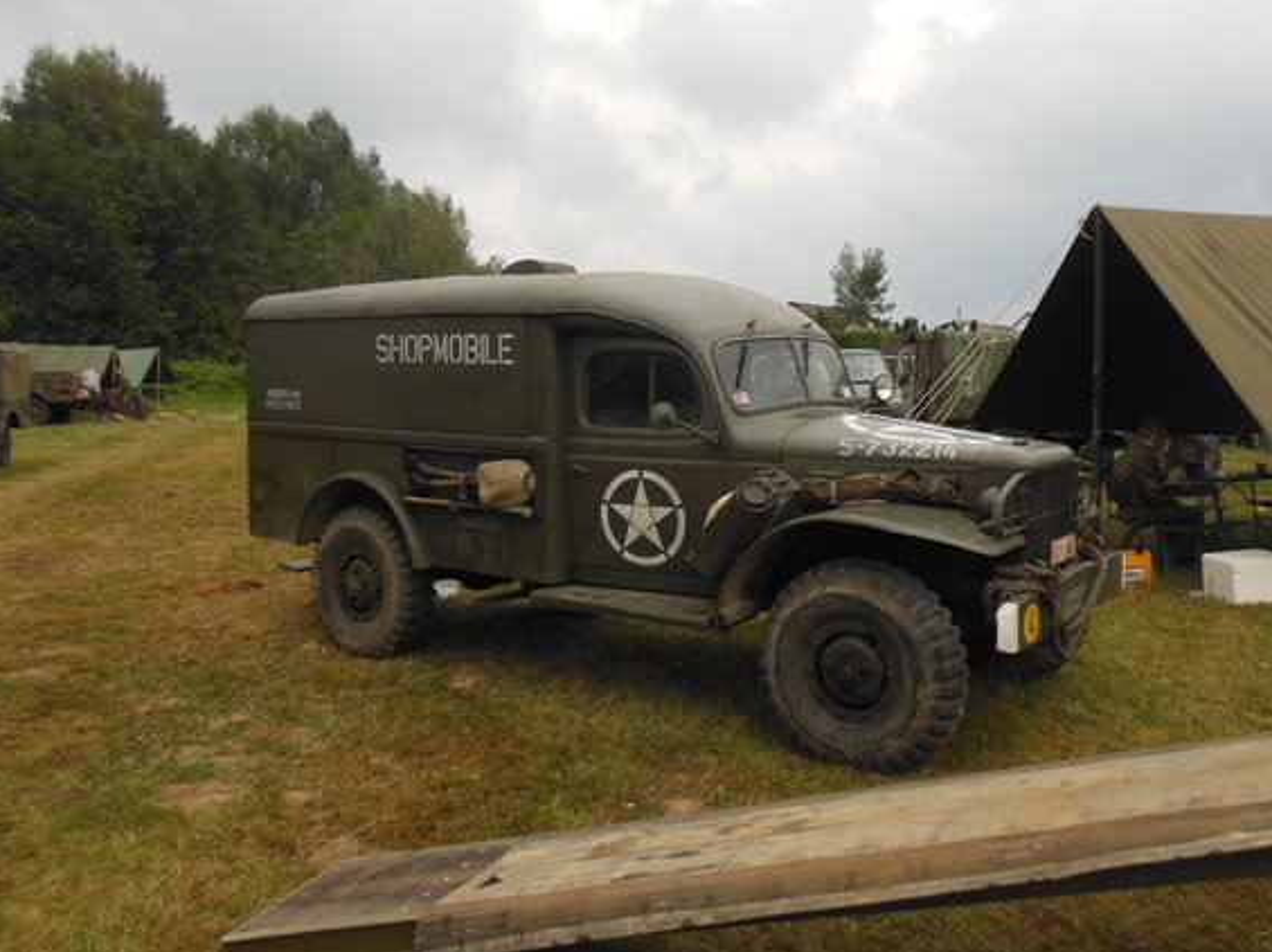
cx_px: 696
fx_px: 1138
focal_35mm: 31
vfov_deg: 45.3
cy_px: 406
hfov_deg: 58.3
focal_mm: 4.5
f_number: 3.2
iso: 125
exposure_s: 1/400
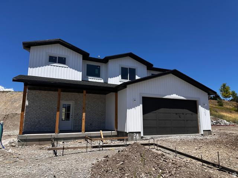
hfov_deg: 71.6
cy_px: 89
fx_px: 165
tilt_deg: +12.5
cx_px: 119
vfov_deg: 56.8
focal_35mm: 24
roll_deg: -1.7
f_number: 1.78
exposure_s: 1/5848
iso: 80
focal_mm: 6.86
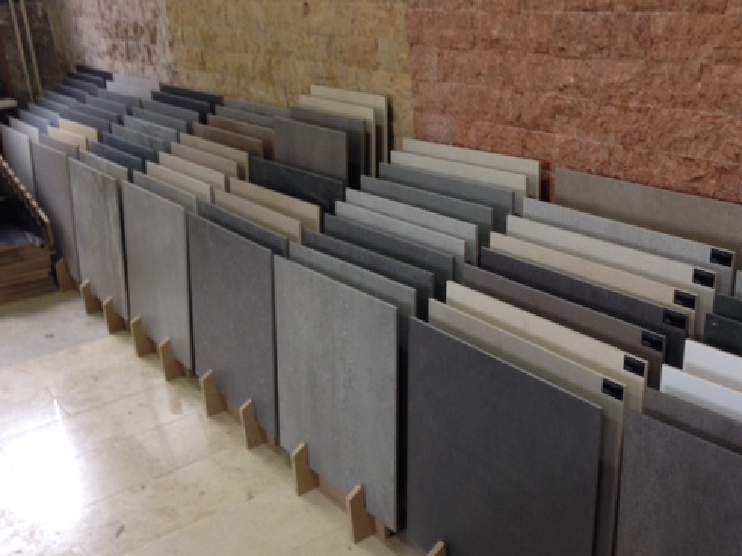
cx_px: 429
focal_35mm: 43
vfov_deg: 33.6
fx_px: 921
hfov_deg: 43.7
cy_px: 276
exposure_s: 1/20
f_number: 2.4
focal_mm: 4.12
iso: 64
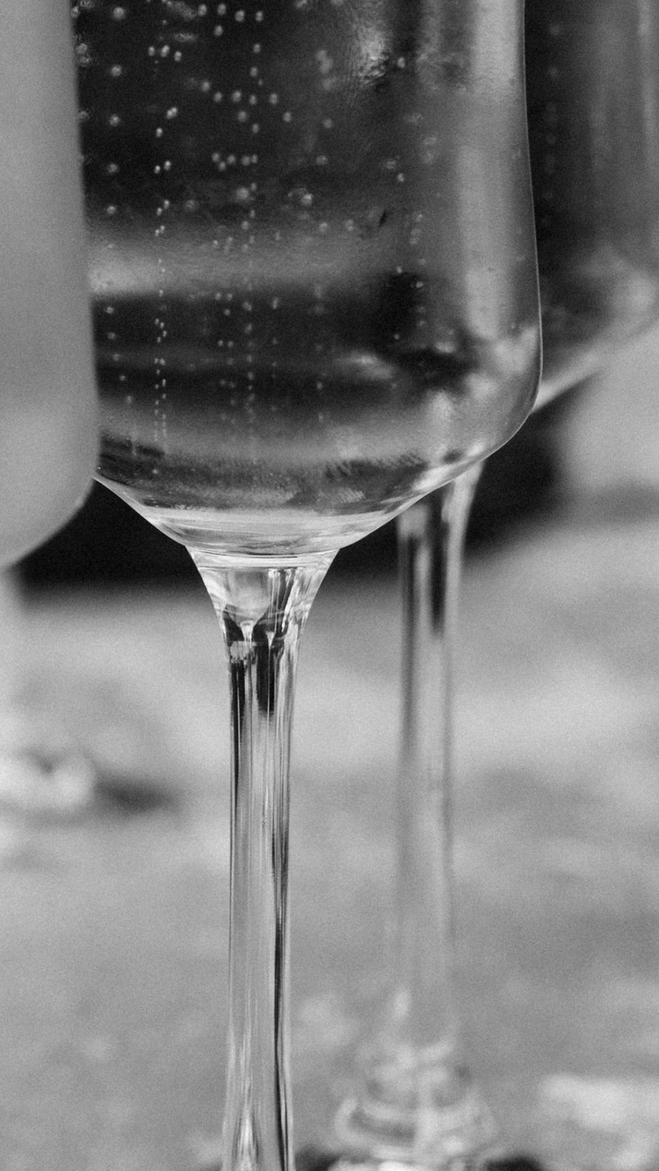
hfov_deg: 7.4
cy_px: 262
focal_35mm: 163
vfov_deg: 13.1
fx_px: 5063
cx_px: 94
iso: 200
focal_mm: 54
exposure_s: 1/250
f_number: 5
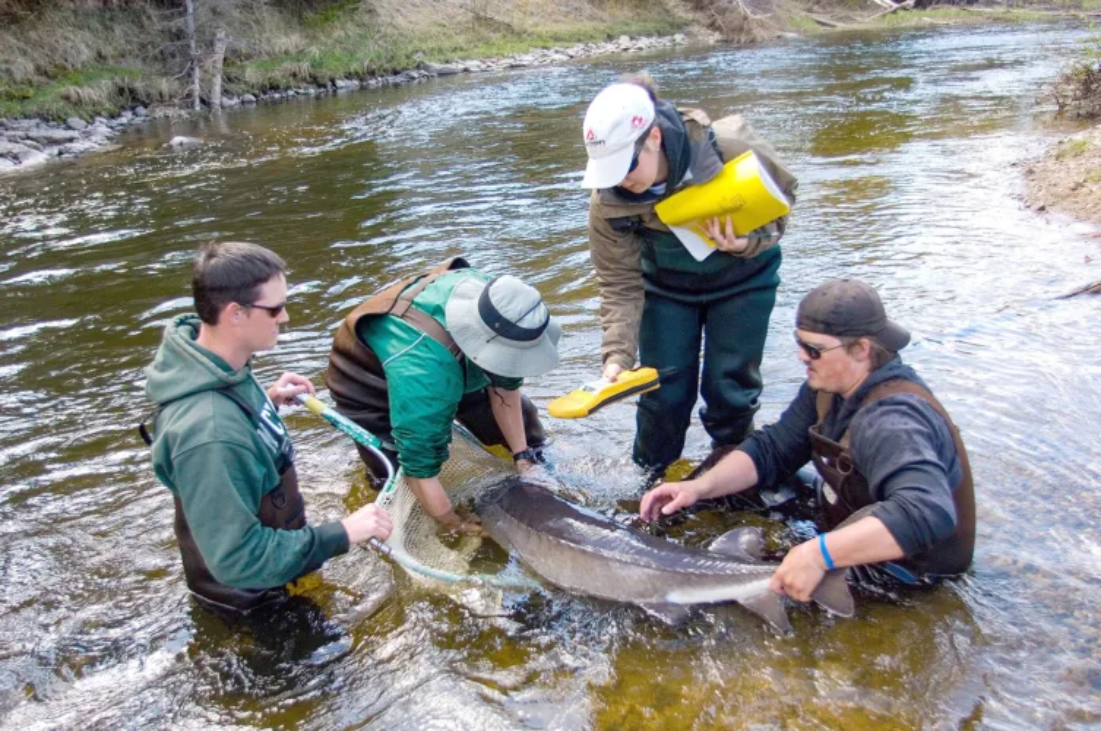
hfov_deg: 62.0
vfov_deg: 43.5
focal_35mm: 30
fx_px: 916
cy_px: 366
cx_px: 550
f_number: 2.8
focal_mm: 20
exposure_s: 1/640
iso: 400
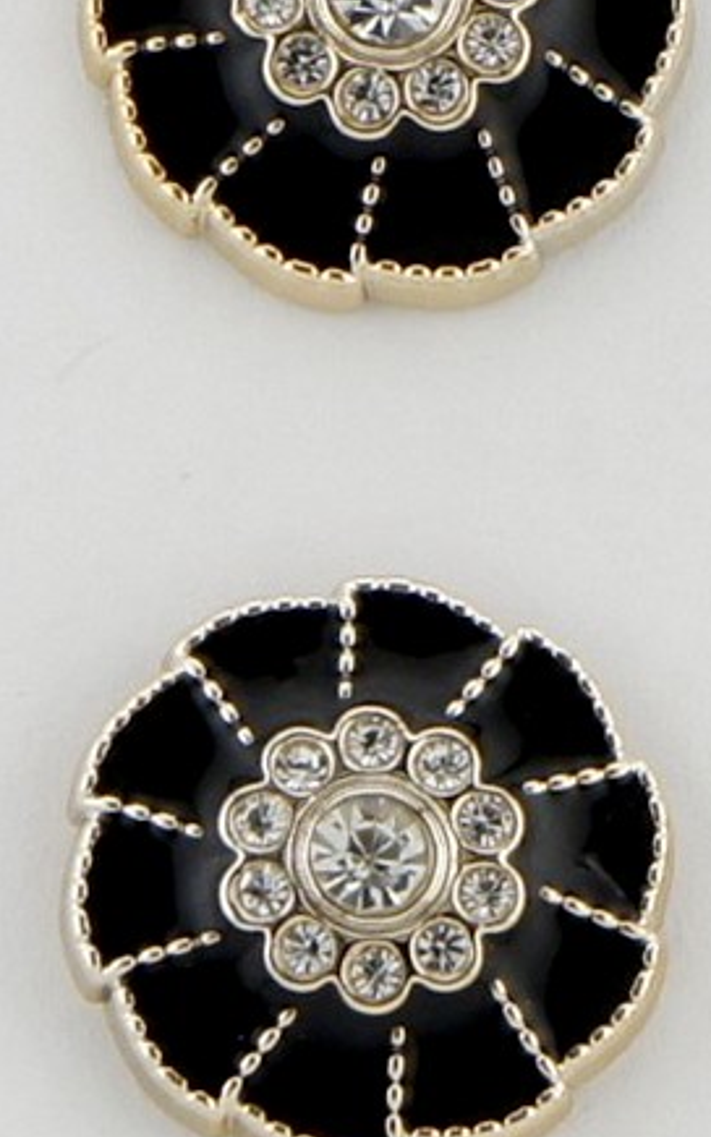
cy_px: 481
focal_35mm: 174
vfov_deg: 12.0
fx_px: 5394
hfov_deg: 7.5
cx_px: 860
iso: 200
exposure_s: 1/250
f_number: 8
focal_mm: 55
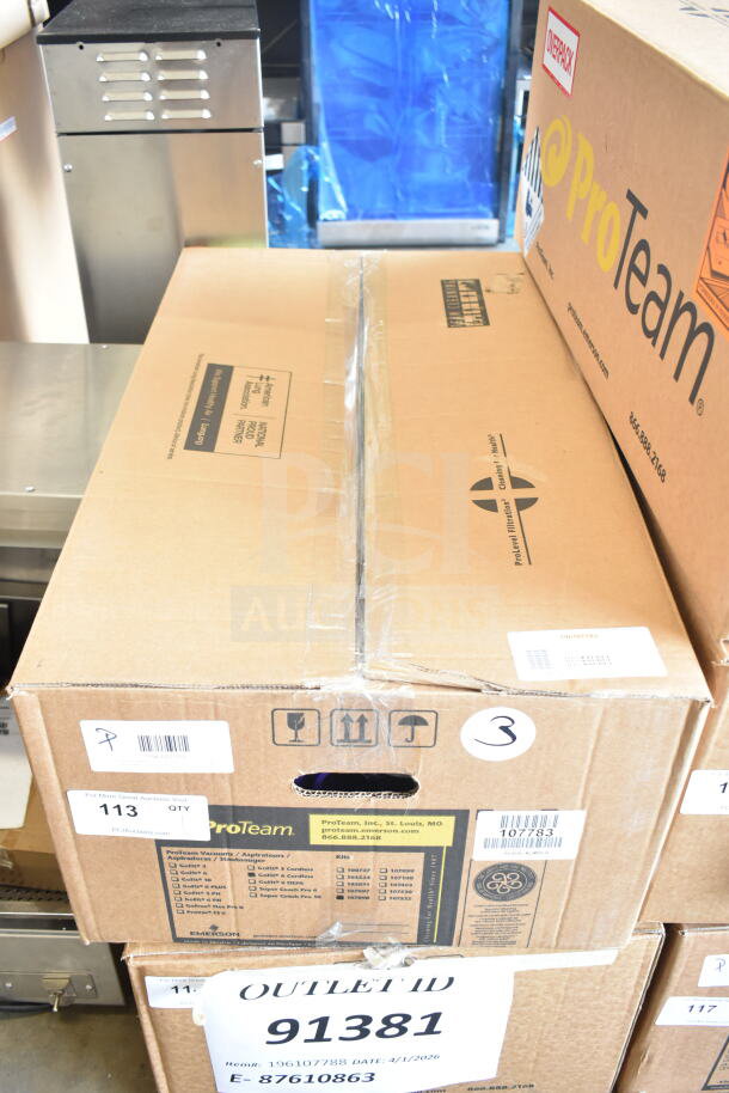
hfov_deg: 40.0
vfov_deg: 57.2
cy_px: 546
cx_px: 364
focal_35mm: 33
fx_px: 1002
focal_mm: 22
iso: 1600
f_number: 4.5
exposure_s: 1/80
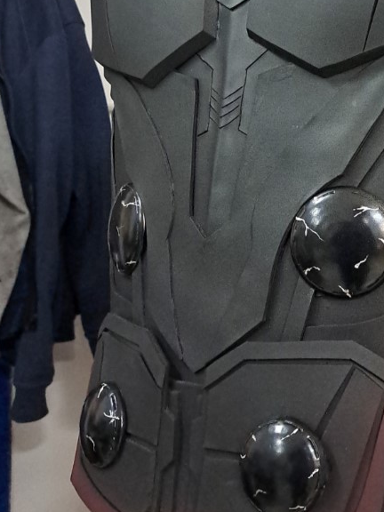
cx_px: 361
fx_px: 740
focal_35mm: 50
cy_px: 124
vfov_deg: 37.2
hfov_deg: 27.8
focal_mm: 5.23
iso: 350
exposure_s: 1/25
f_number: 1.8
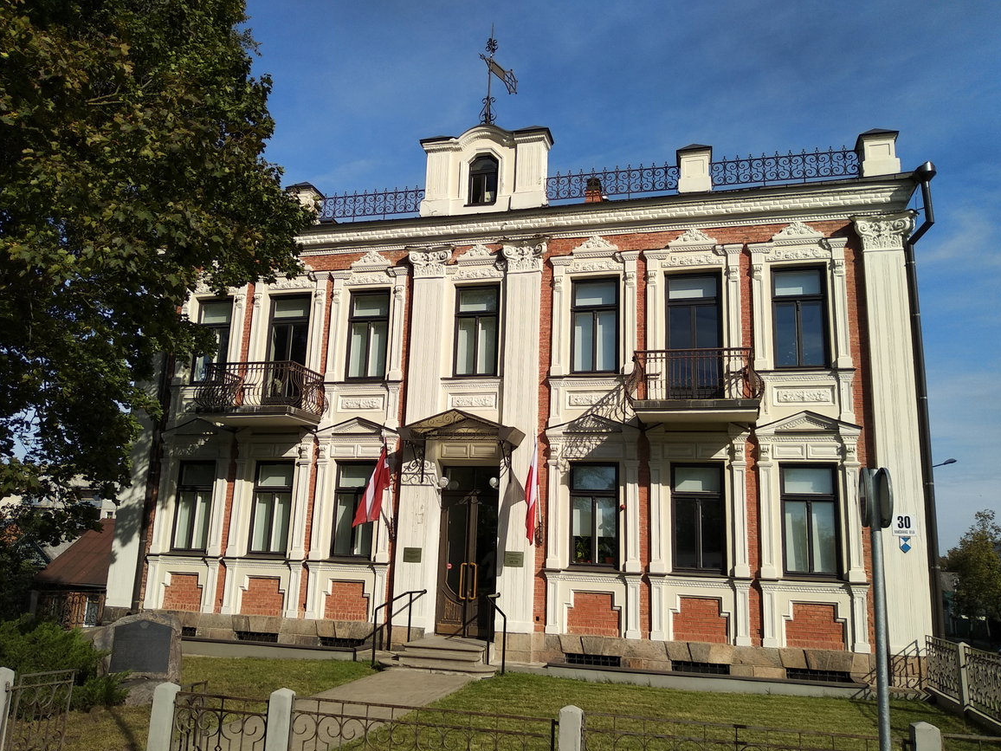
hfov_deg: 65.3
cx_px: 484
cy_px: 389
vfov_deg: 51.3
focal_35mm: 27
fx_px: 781
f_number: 2.2
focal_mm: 3.83
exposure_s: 1/1541
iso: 100
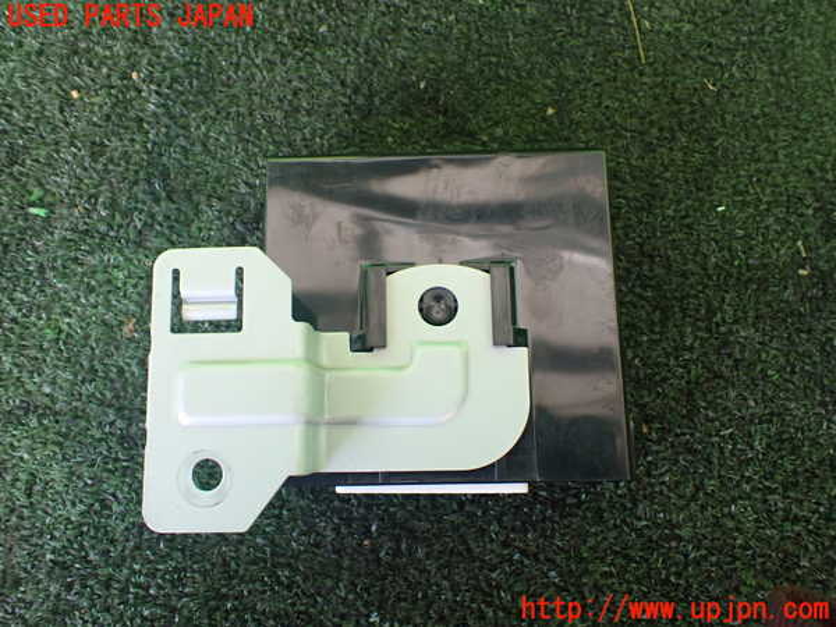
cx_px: 418
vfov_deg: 46.8
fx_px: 725
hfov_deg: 60.0
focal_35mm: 30
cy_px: 314
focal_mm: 5.4
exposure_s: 1/125
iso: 400
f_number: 2.3
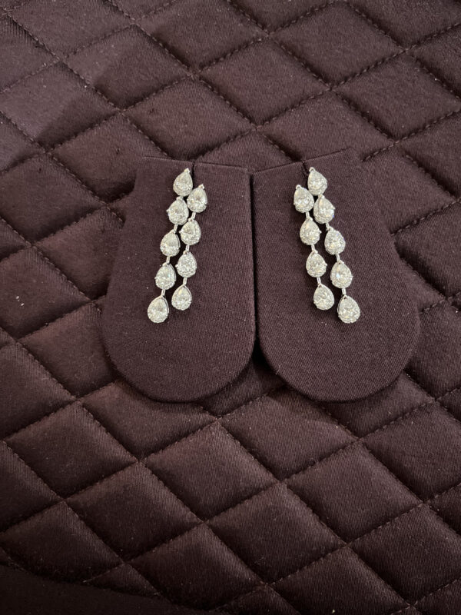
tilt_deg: -83.7
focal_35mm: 26
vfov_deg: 67.3
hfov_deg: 53.1
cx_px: 230
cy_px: 308
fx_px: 462
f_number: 1.6
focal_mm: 5.1
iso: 1000
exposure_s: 1/14
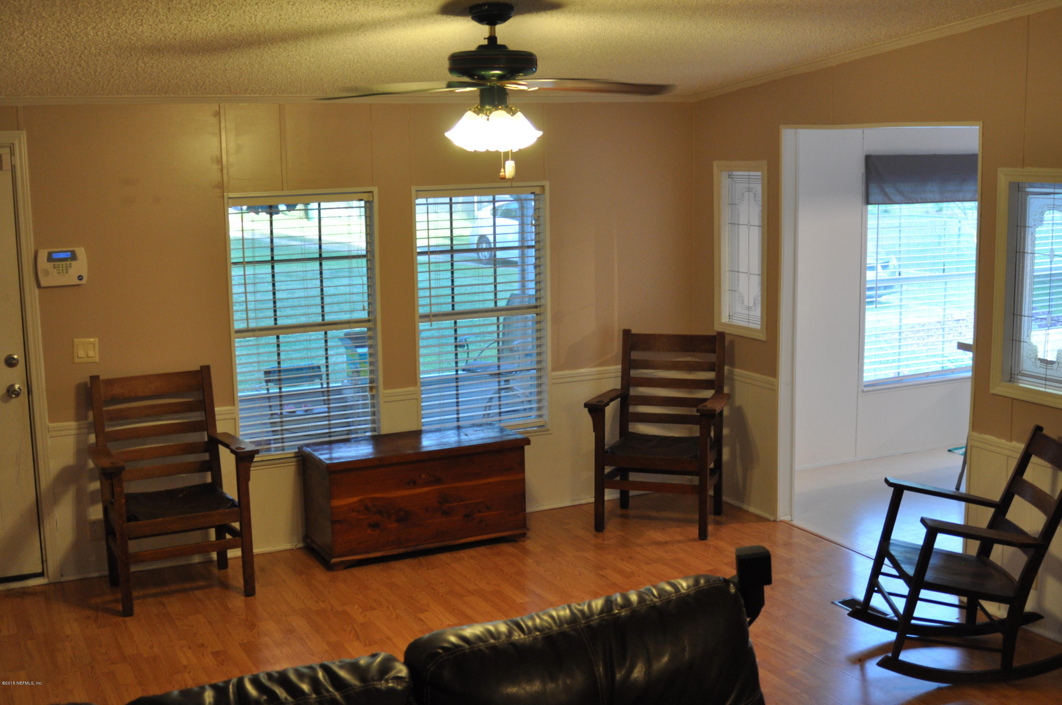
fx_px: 1237
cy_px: 352
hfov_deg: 46.5
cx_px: 531
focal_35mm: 42
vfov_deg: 31.8
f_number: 4
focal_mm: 28
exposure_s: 1/60
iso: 640
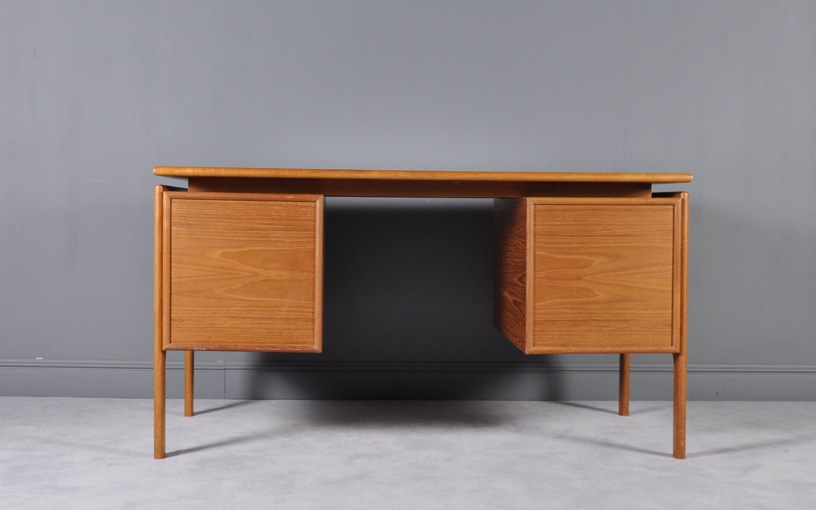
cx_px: 416
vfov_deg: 22.8
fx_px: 1262
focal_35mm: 57
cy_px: 303
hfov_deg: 35.8
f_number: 8
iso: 400
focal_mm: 25
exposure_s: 1/5
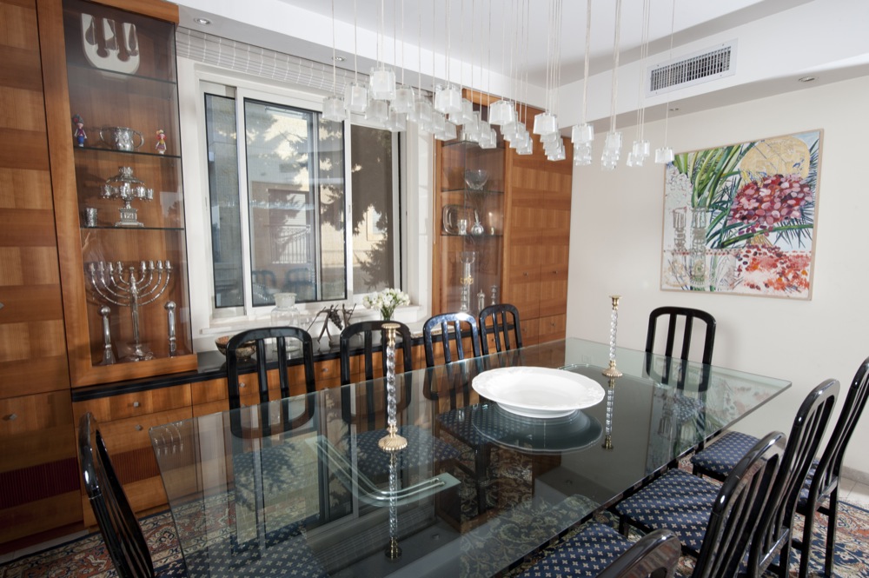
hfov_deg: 90.0
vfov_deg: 67.3
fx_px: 434
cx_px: 434
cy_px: 289
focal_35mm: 18
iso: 200
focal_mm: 18
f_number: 13
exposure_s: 1/125
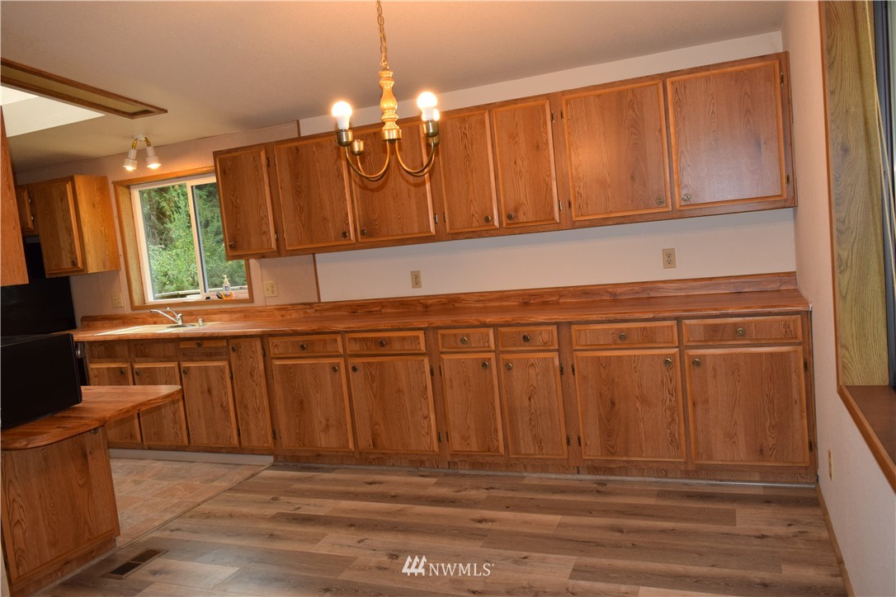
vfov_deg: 47.9
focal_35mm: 27
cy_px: 298
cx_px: 448
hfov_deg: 67.4
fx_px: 672
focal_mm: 18
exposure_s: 1/100
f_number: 5
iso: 800
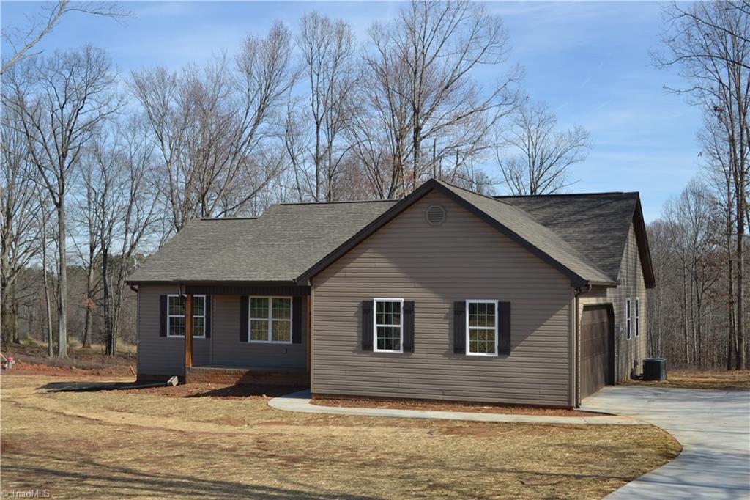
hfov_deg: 43.6
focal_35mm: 45
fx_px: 937
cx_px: 375
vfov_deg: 29.8
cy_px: 250
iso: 100
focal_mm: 30
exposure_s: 1/200
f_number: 7.1
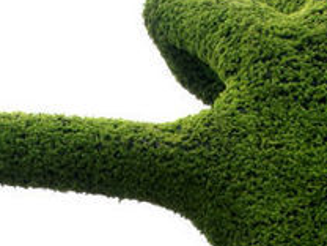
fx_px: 1020
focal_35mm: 108
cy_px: 364
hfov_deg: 18.2
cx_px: 120
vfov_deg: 13.0
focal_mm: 20
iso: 100
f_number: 10
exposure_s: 1/160
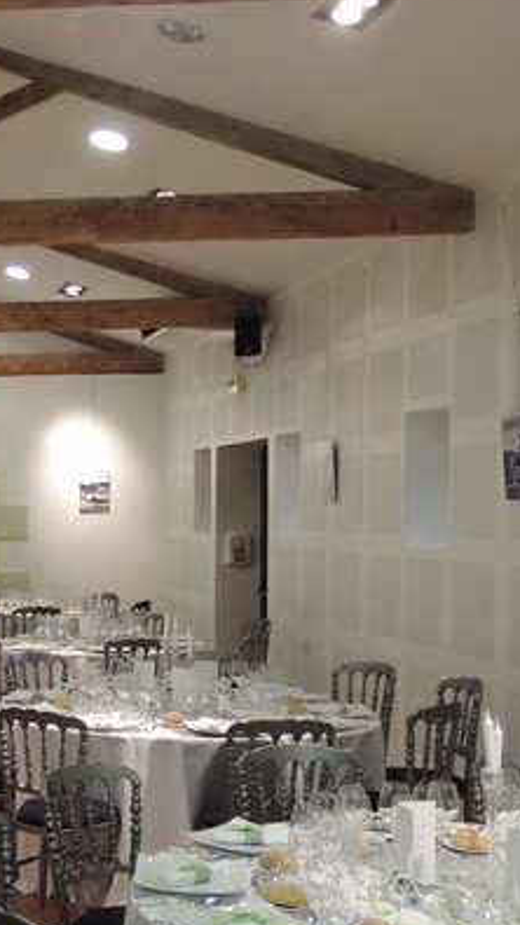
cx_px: -255
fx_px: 1300
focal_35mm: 53
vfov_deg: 38.9
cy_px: 590
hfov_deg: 19.7
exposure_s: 1/30
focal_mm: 4.3
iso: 400
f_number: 3
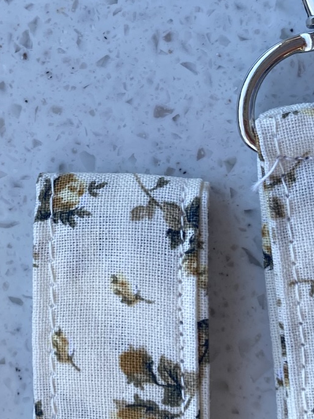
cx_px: 122
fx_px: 907
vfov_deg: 25.2
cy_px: 44
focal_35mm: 75
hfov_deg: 19.6
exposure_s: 1/170
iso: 32
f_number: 1.8
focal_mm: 4.25
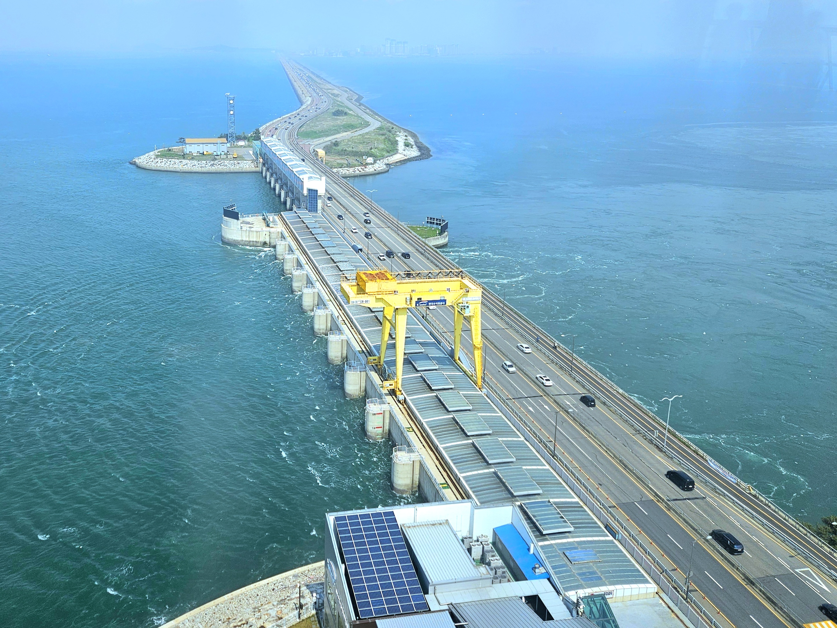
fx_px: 556
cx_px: 418
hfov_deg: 73.9
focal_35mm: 23
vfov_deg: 58.9
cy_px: 314
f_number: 1.8
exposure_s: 1/2500
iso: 25
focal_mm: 5.4
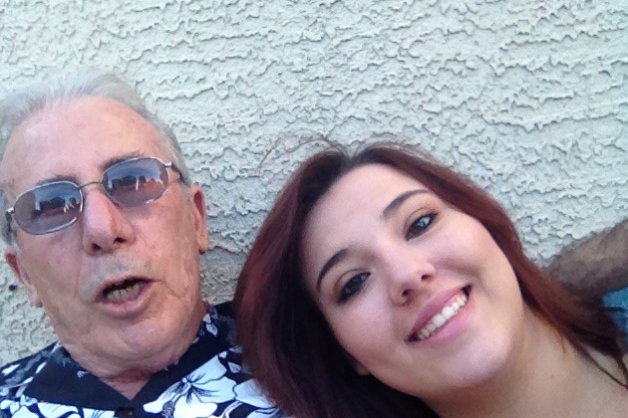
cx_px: 312
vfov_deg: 35.9
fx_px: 645
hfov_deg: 51.9
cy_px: 222
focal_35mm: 37
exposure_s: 1/194
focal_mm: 1.85
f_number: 2.4
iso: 125
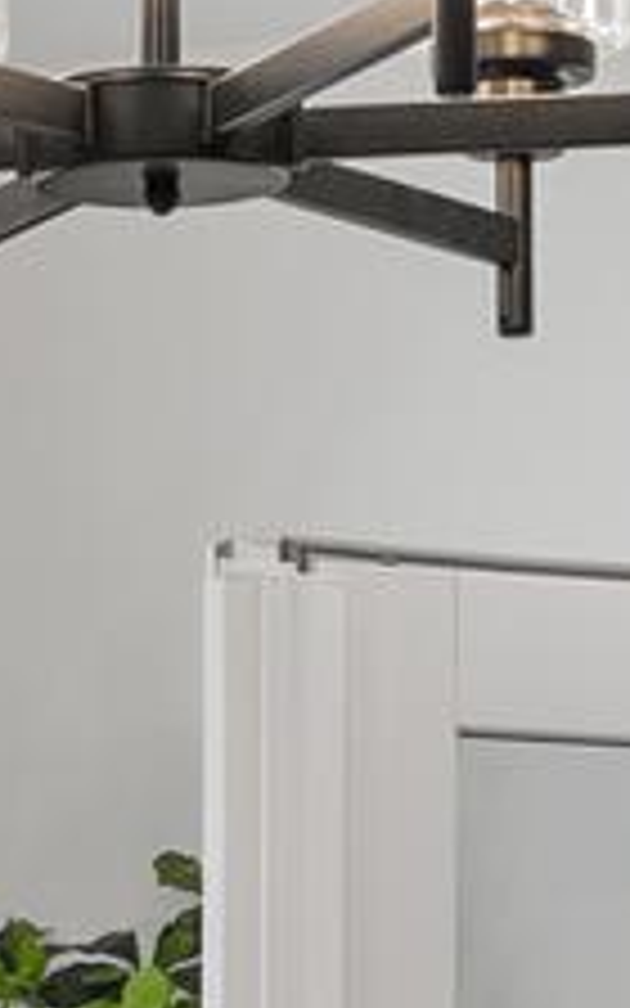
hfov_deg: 4.4
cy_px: 1870
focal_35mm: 298
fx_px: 8186
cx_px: 189
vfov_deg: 6.9
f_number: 8
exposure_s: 1/8
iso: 200
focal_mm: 32
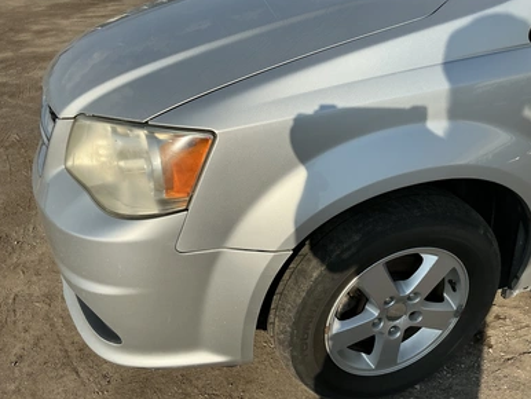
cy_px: 200
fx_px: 445
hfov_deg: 61.6
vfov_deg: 48.3
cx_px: 259
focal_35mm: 29
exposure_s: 1/2801
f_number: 1.8
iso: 25
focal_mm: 3
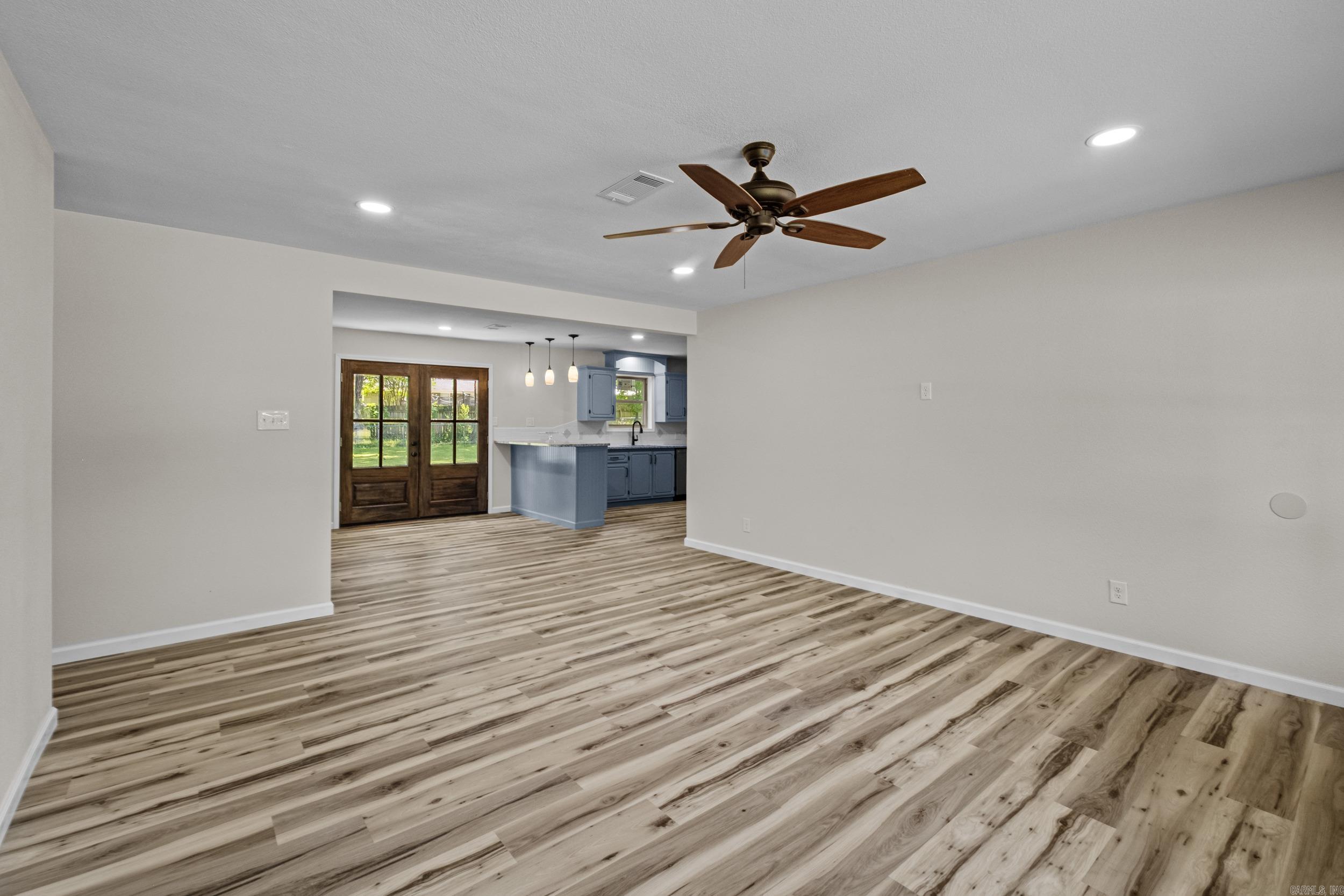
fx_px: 560
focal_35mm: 15
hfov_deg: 100.4
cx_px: 672
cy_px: 448
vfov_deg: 77.3
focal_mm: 10
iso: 400
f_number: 8
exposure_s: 1/2
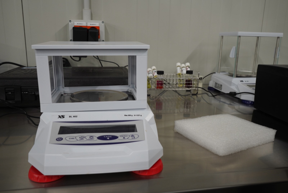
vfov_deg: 45.0
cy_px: 96
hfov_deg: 63.6
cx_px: 144
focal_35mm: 29
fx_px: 232
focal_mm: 29
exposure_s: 1/25
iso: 800
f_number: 9
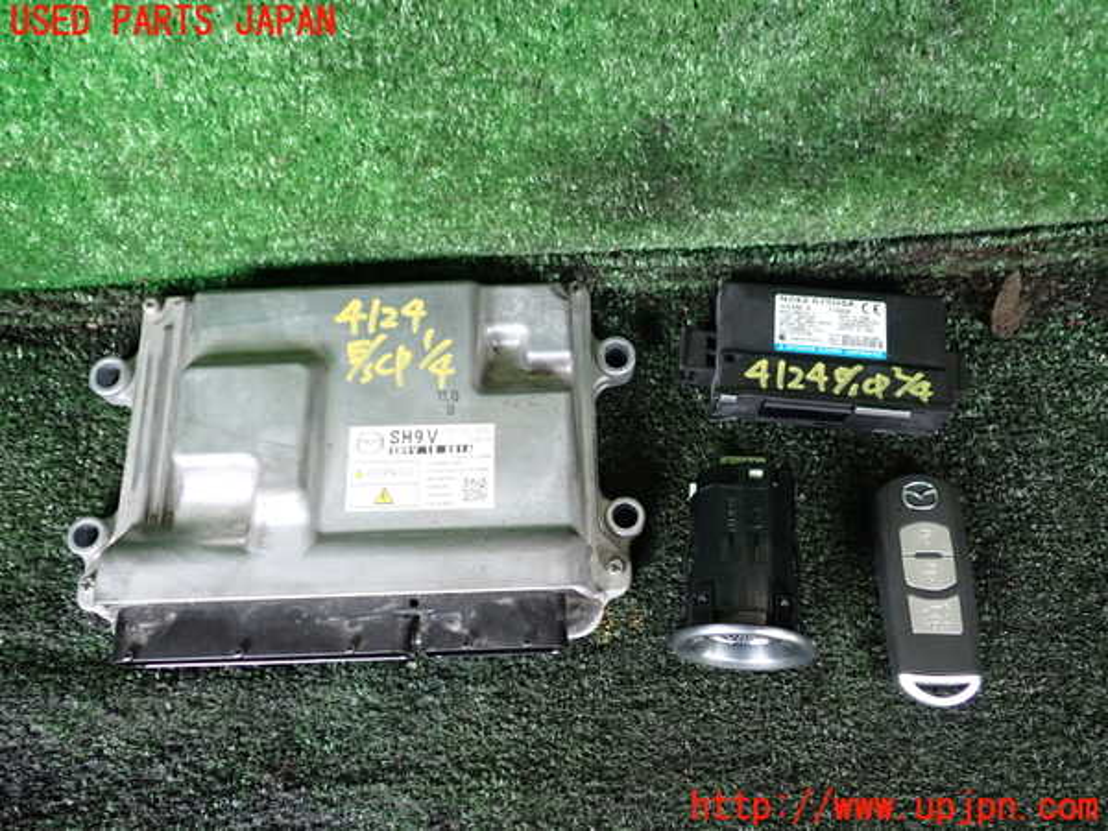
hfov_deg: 60.0
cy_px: 416
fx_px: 960
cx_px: 554
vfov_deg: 46.8
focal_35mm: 30
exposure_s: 1/30
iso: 200
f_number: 2.3
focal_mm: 5.4
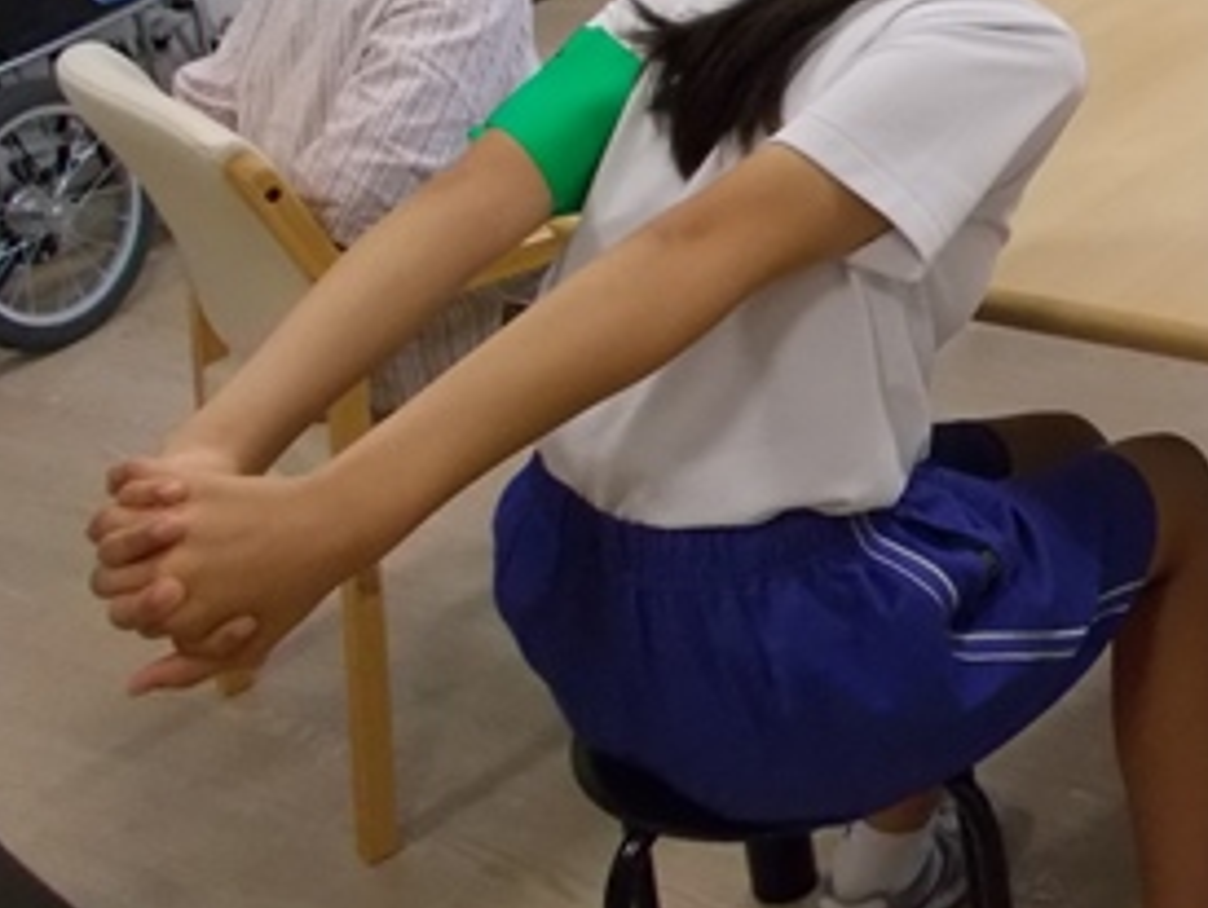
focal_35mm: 70
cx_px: 1371
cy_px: 101
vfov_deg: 20.6
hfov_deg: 25.5
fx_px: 2445
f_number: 3.4
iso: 450
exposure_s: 1/125
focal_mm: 5.3
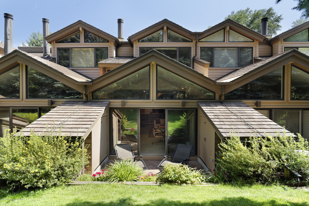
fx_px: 172
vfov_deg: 62.0
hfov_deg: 84.0
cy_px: 103
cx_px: 154
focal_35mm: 20
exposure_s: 1/100
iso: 125
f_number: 7.1
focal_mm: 20
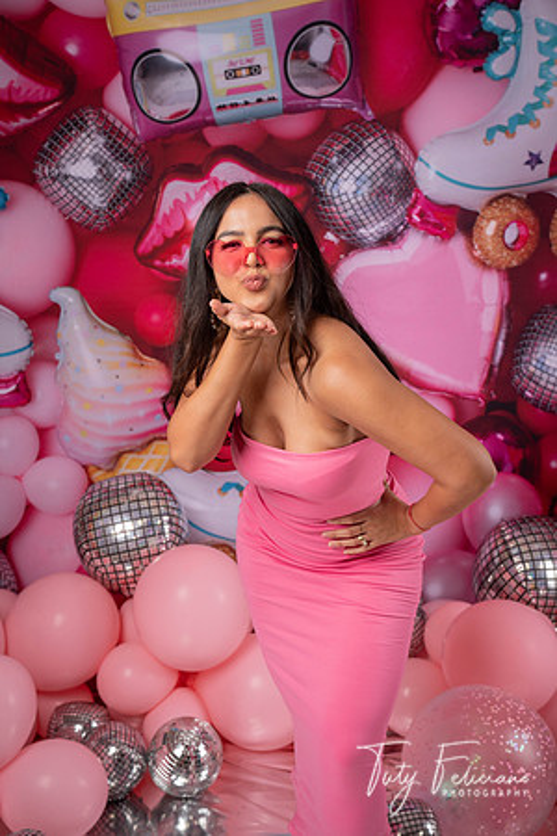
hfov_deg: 28.6
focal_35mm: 47
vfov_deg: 41.9
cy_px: 418
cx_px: 278
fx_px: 1091
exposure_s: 1/80
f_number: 5.6
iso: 250
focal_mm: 47
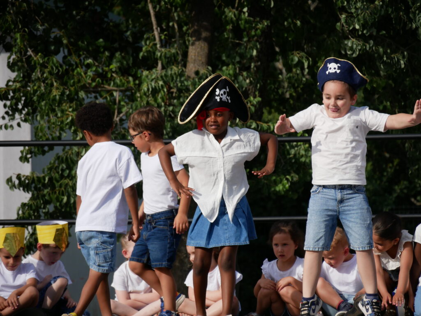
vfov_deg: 5.7
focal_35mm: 260
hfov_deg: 7.6
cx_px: 210
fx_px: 3164
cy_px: 158
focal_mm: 130
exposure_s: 1/1300
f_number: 5.6
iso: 320
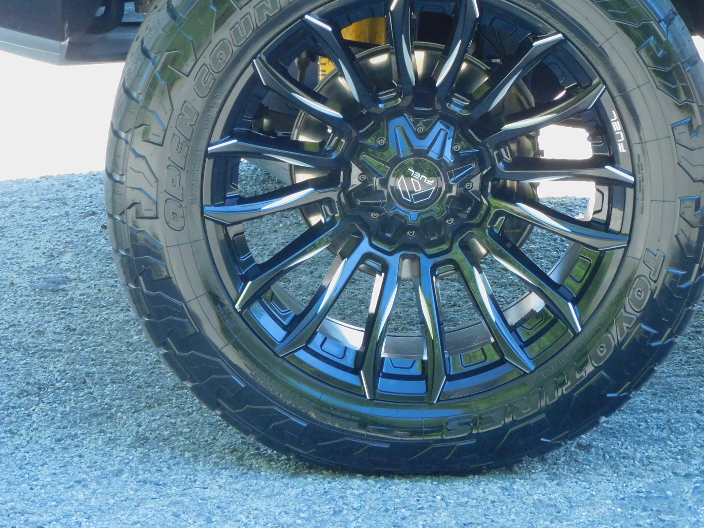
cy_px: 168
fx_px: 3233
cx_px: 427
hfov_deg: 12.4
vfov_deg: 9.3
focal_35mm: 159
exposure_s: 1/60
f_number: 5
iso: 320
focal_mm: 20.6
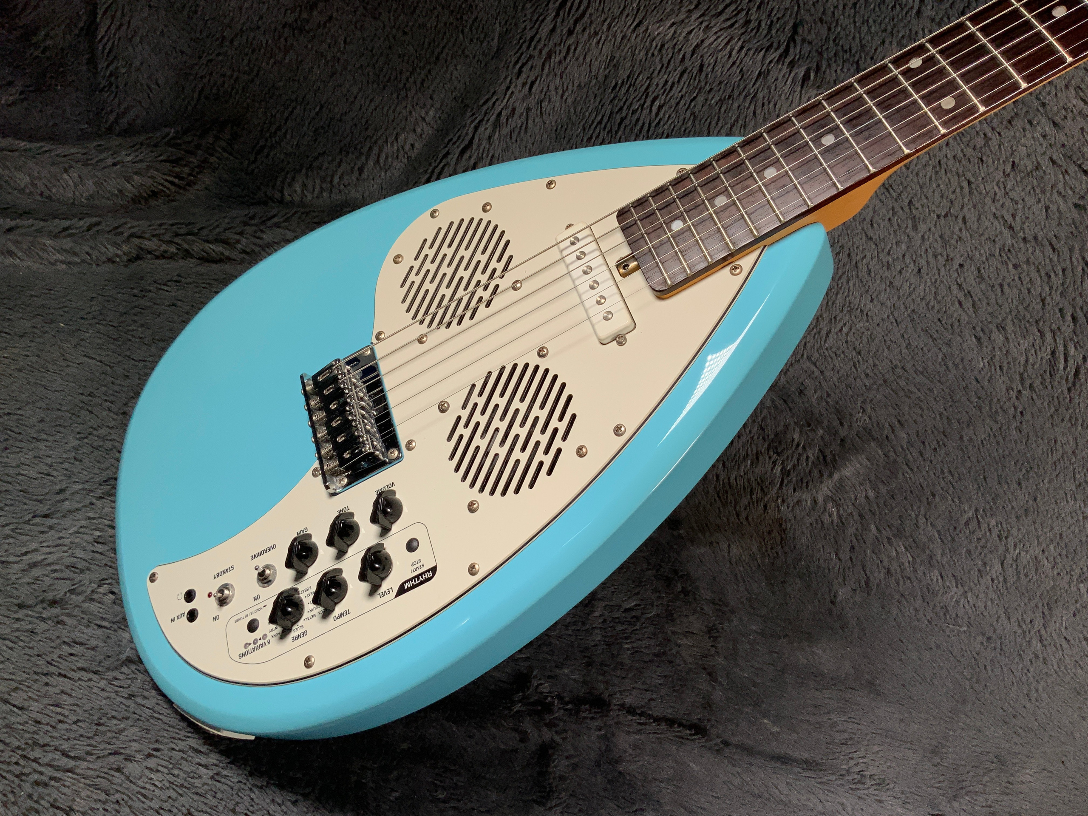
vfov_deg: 48.2
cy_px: 408
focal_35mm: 29
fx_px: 911
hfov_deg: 61.7
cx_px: 544
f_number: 1.8
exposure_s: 1/335
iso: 16
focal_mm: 3
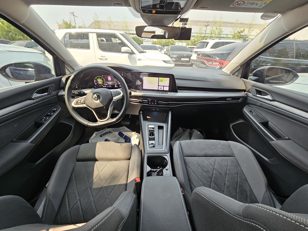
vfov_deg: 89.9
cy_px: 116
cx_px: 154
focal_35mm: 13
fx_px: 116
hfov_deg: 106.2
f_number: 2.2
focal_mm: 2.2
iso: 160
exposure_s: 1/77.4
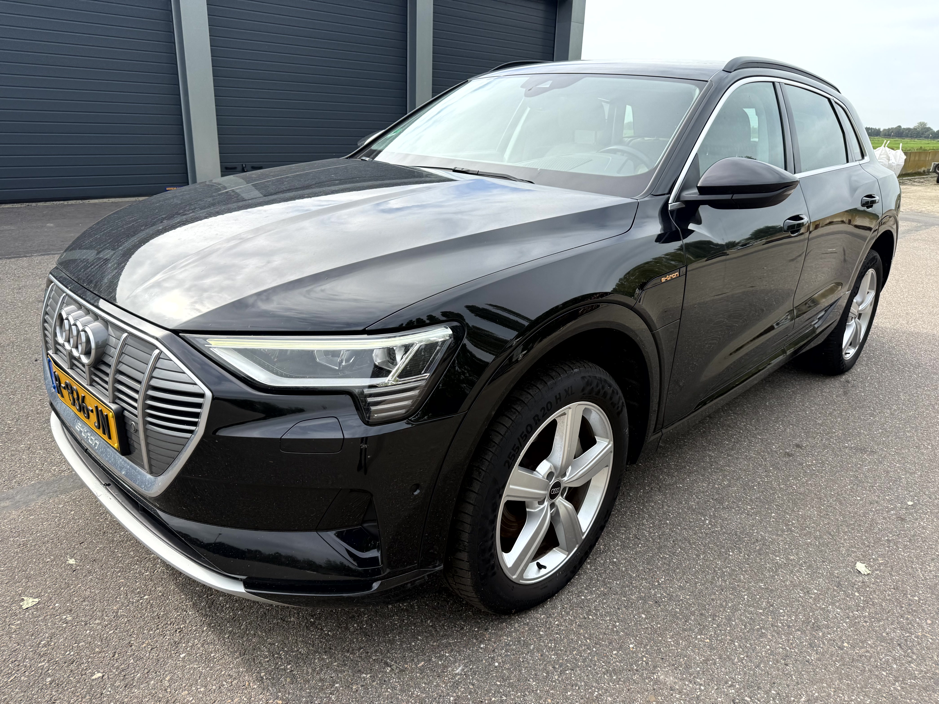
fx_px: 651
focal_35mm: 24
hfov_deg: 71.6
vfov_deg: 56.8
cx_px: 470
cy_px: 352
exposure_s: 1/1727
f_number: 1.78
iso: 80
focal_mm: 6.76
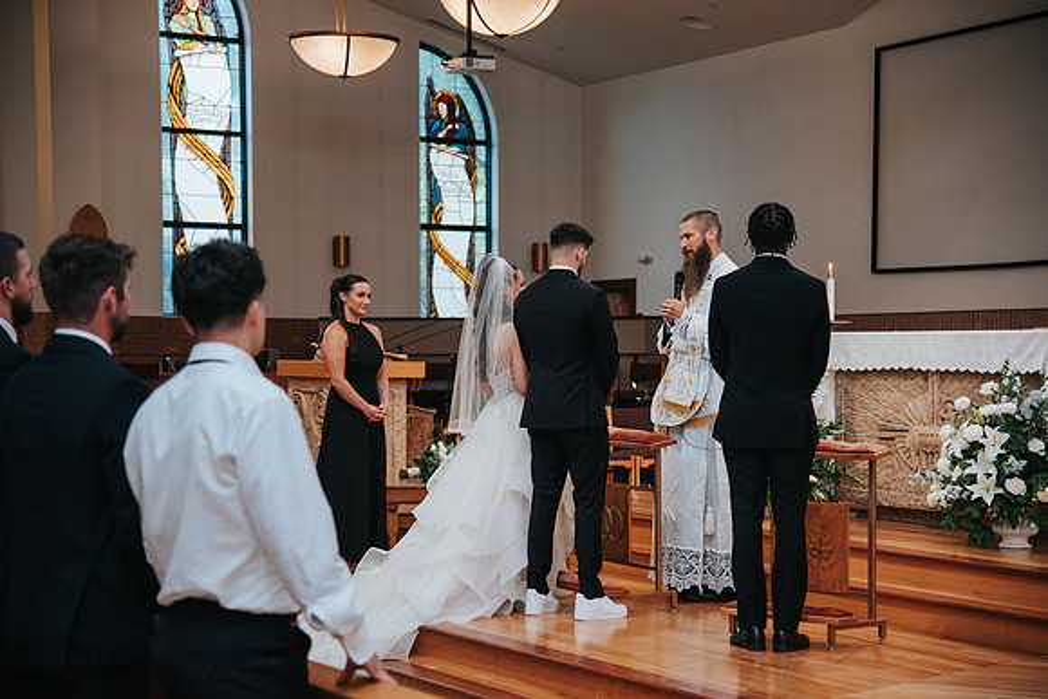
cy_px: 350
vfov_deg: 18.2
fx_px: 2184
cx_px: 524
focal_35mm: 75
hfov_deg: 27.0
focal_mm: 75
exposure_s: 1/200
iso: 1000
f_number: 4
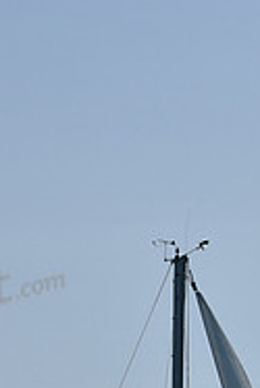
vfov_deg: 8.1
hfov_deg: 5.5
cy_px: 581
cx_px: 174
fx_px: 2681
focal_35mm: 248
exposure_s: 1/800
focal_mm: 80
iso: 320
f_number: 9
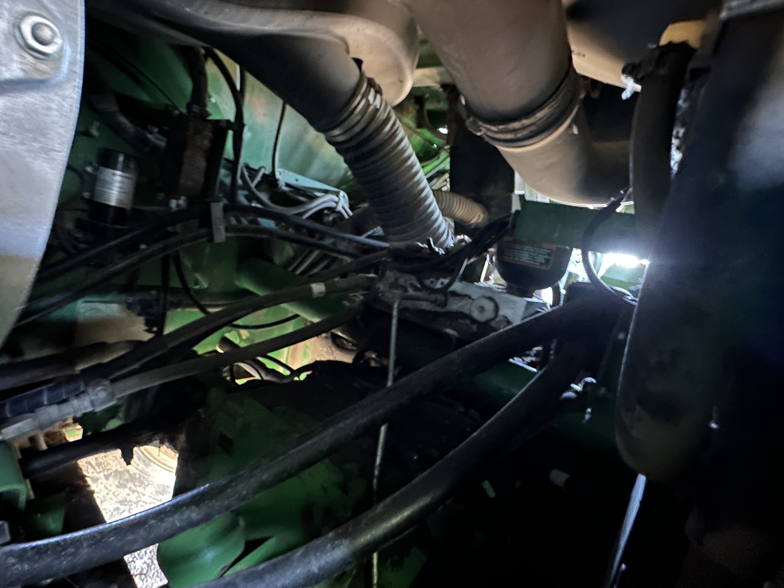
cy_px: 282
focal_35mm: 17
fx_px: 385
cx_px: 347
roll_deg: -13.2
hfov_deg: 90.7
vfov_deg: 74.7
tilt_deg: -7.6
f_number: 2.2
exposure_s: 1/8
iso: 1250
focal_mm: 2.22
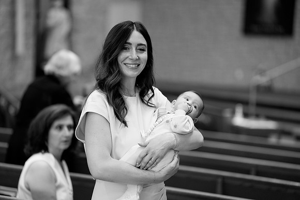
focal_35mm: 97
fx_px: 808
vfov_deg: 14.1
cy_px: 100
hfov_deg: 21.0
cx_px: 150
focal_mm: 97
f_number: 2
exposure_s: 1/320
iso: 1600
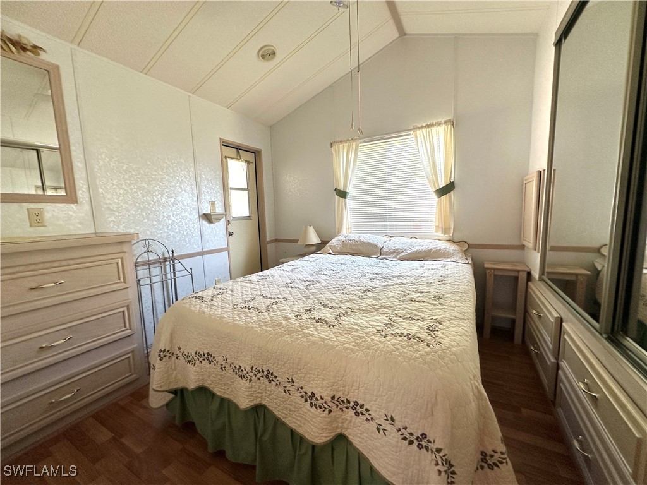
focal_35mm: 14
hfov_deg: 102.1
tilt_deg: -6.3
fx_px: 262
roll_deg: +2.8
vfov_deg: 85.7
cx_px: 324
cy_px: 242
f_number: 2.2
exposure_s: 1/99
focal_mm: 2.22
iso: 125
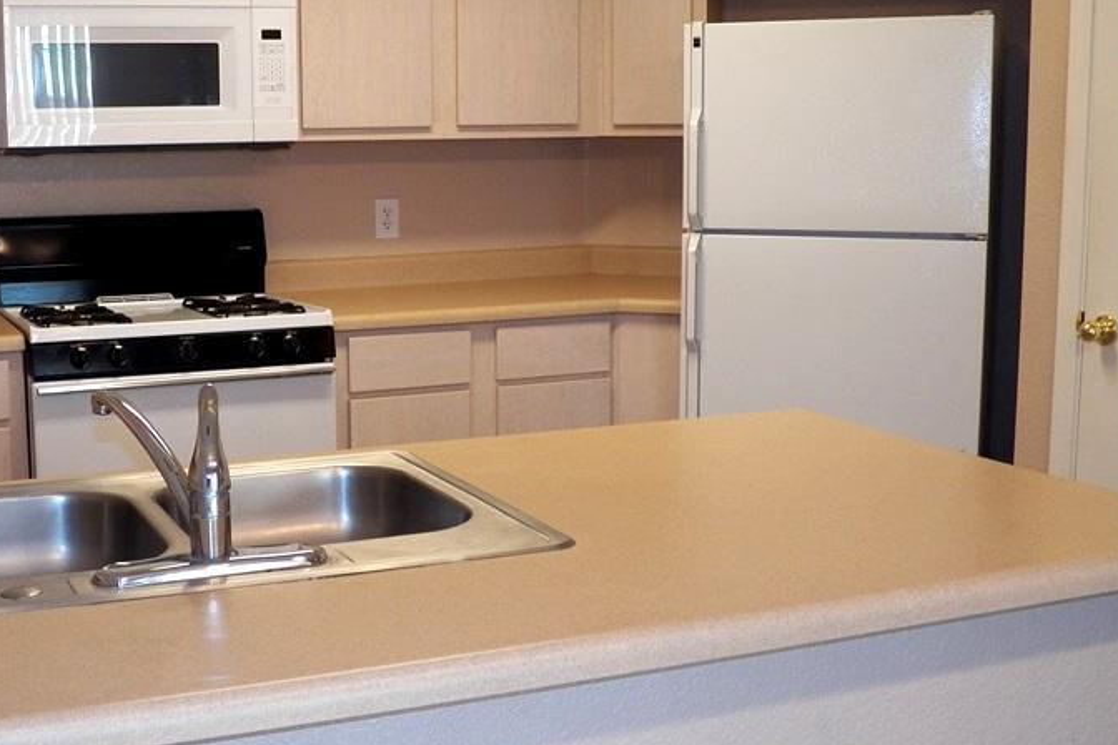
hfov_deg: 40.4
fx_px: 1491
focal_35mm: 48
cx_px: 343
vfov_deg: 28.0
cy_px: 318
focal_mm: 5.5
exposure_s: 1/30
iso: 125
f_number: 2.8
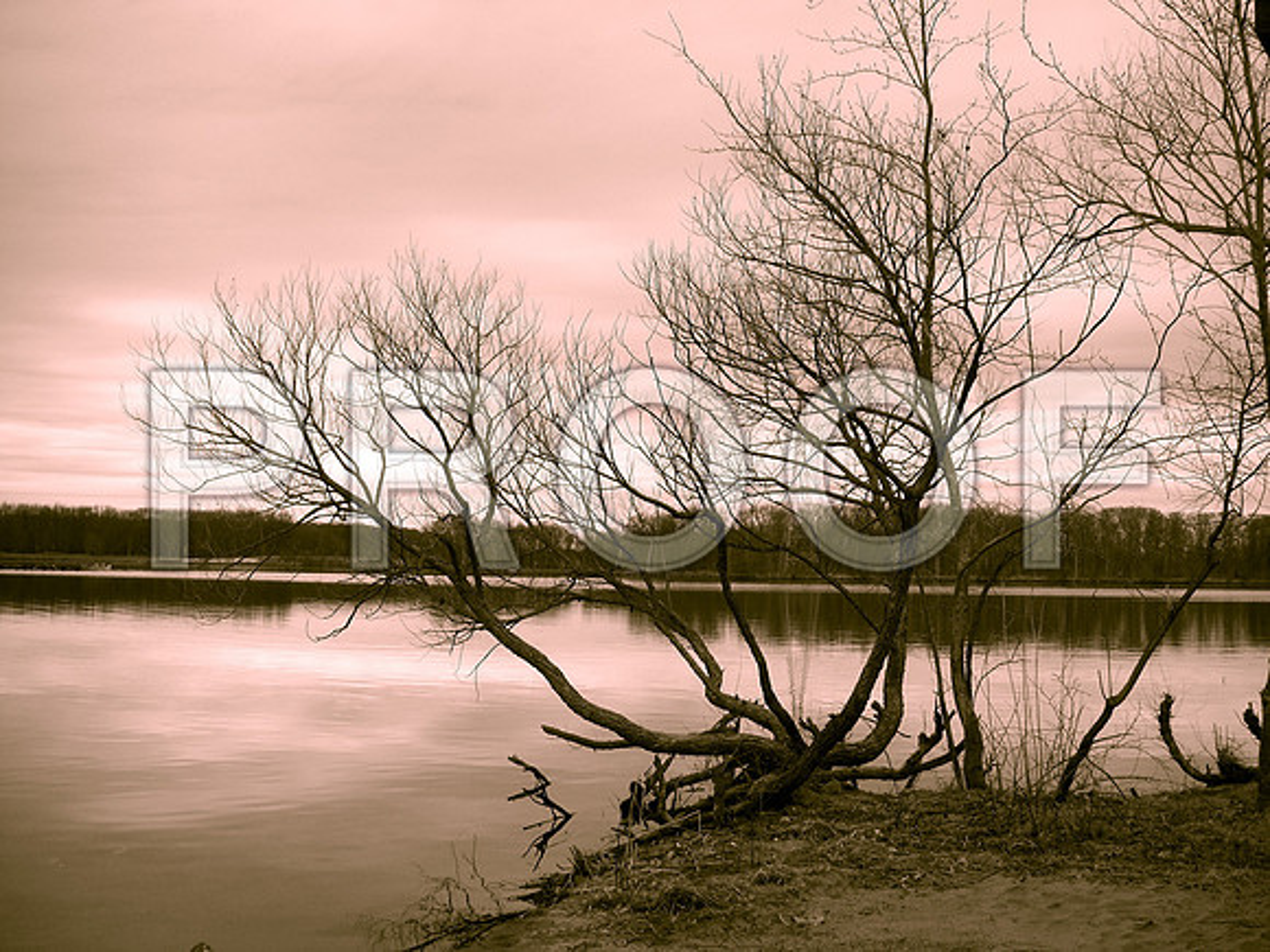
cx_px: 635
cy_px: 476
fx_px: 1394
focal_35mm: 38
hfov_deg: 49.0
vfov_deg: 37.7
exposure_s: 1/100
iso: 50
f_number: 4.6
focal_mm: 6.3
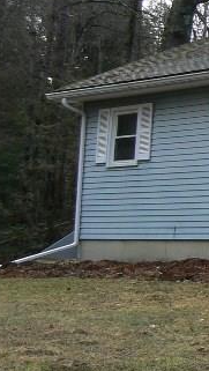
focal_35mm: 125
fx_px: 1229
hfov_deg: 8.8
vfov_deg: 17.1
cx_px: 507
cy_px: 98
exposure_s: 1/160
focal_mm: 6
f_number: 5.6
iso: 80
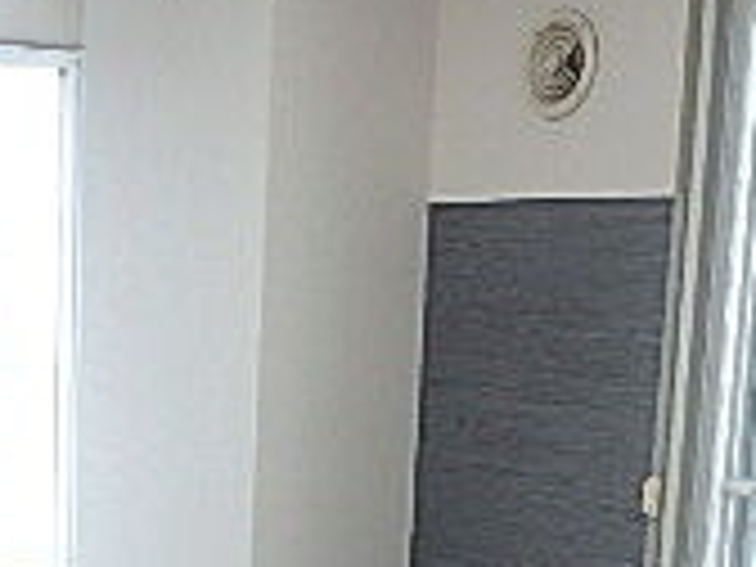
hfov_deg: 23.8
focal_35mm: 80
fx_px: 1747
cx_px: 86
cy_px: 688
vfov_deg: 17.5
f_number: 3.5
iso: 250
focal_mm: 3.7
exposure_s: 1/30
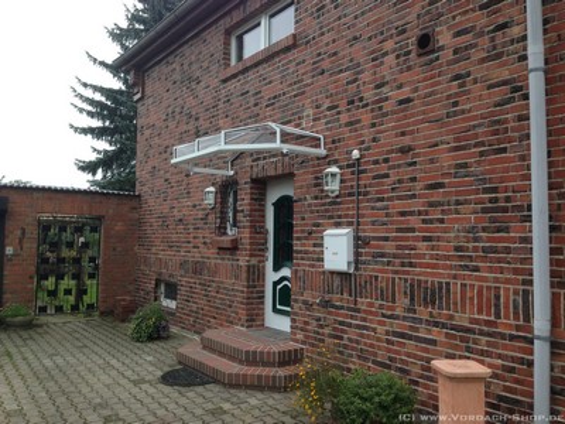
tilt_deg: +2.5
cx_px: 282
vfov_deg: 42.9
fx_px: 539
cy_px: 212
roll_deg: -2.0
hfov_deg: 55.4
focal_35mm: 33
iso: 50
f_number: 2.4
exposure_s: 1/257
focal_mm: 4.12
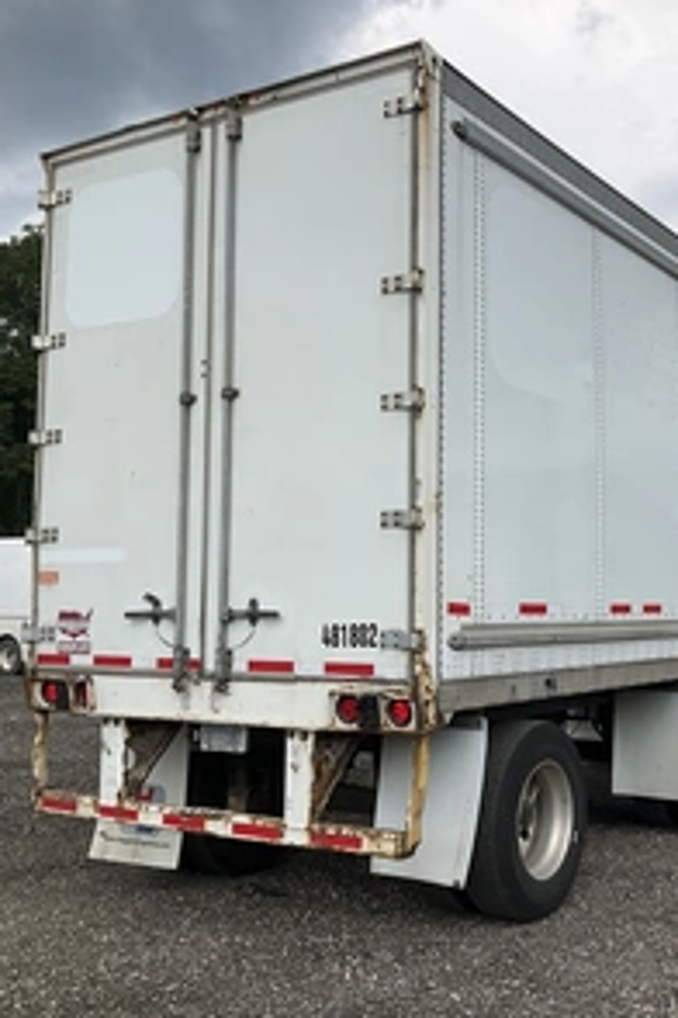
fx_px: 1158
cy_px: 512
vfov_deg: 47.4
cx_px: 505
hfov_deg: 32.1
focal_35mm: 41
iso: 25
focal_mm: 3
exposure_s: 1/2058
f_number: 1.8
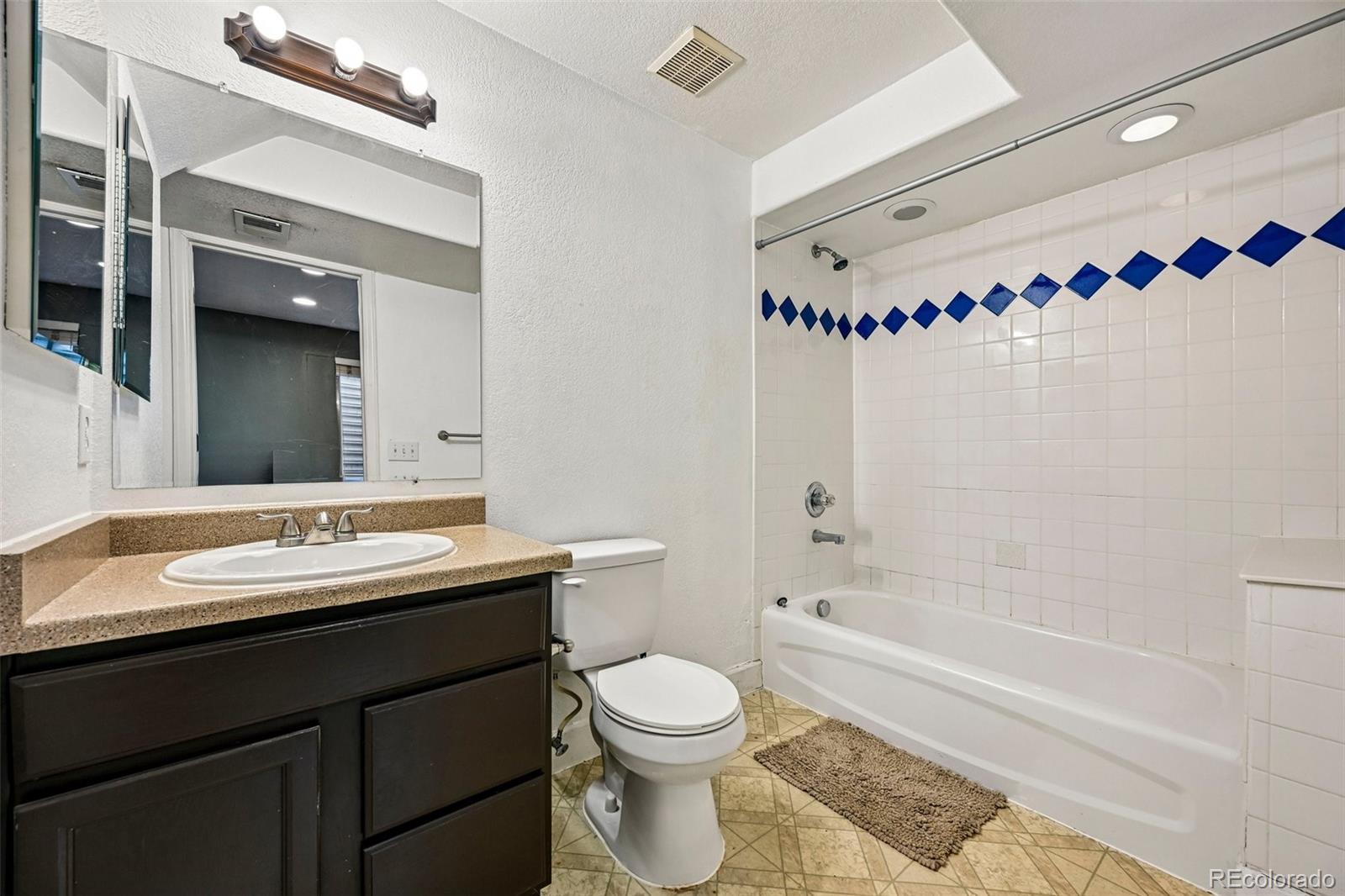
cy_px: 448
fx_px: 523
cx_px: 672
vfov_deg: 81.2
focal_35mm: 14
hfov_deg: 104.3
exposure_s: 1/15
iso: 220
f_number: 8
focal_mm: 14
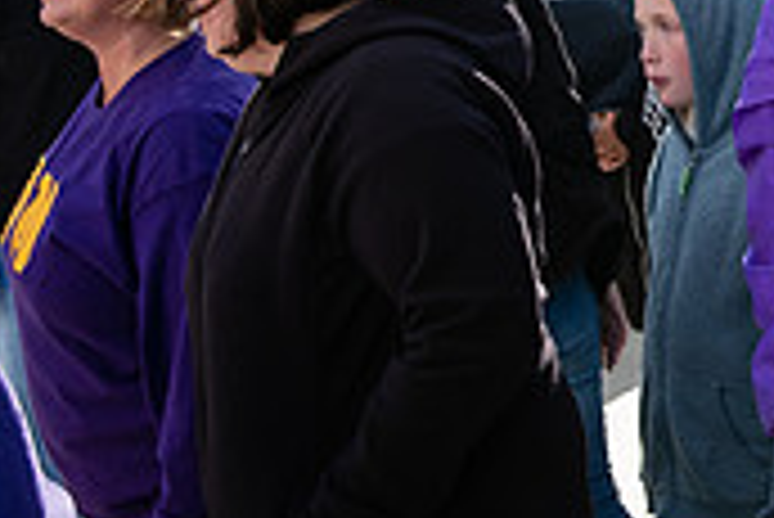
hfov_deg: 15.4
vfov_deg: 10.6
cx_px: 936
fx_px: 2754
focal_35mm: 128
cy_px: -25
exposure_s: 1/500
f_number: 5.6
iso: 400
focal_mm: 38
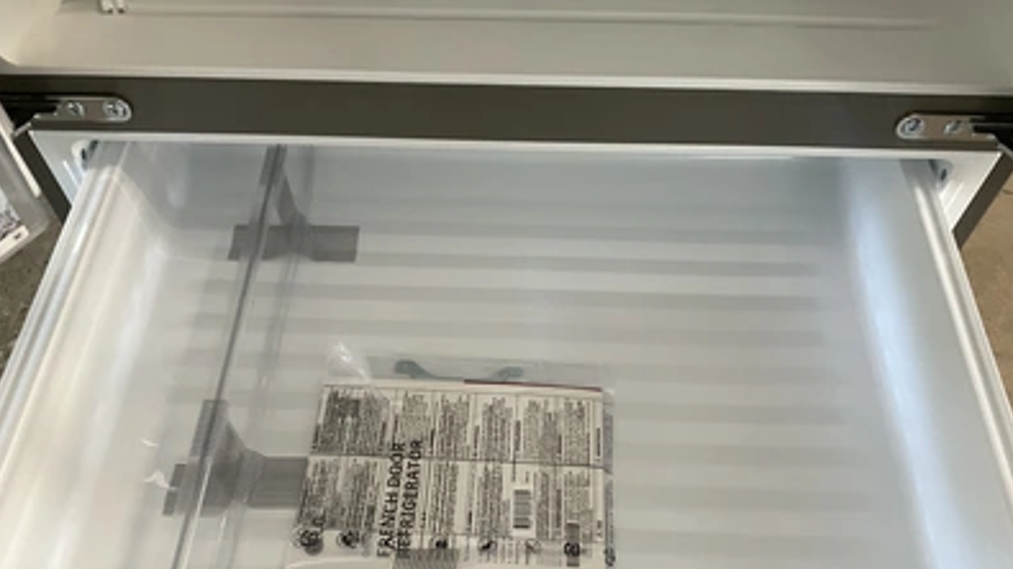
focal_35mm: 32
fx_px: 859
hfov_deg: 61.0
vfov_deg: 36.3
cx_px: 503
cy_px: 372
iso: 125
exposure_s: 1/60
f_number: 1.8
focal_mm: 3
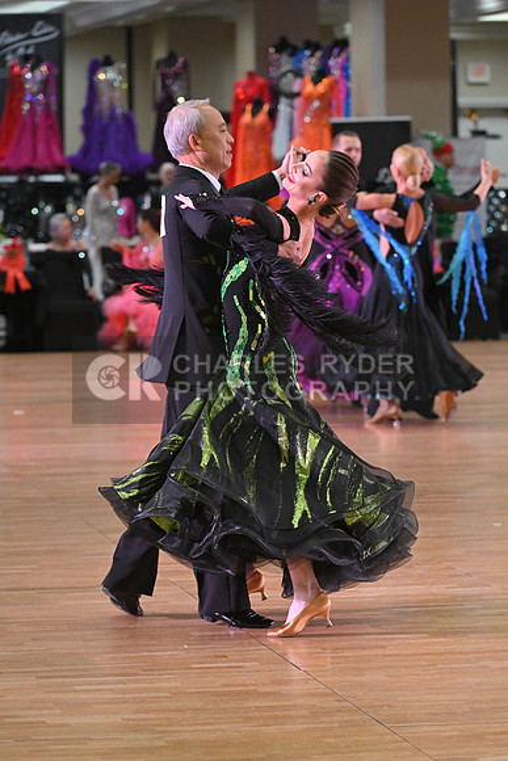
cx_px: 254
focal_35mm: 160
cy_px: 380
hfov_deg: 8.6
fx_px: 3384
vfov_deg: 12.8
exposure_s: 1/400
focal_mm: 160
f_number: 5
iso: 3200
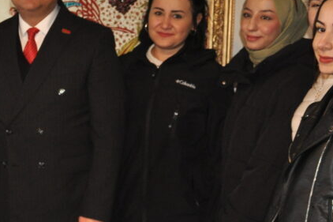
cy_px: 179
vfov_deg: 13.6
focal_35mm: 100
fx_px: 925
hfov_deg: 19.0
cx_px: -91
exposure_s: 1/60
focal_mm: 22
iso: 800
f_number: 3.8
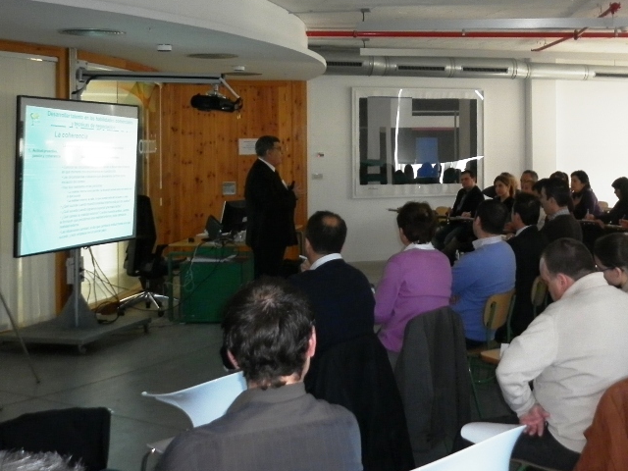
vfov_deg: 28.8
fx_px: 907
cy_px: 141
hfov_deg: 37.4
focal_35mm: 50
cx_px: 456
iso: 200
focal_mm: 5
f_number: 2.8
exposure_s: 1/30
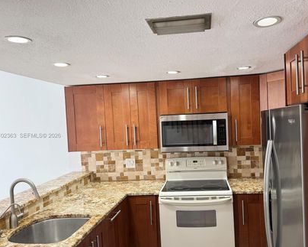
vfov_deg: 49.9
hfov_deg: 60.2
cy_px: 136
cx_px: 177
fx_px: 264
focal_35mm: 29
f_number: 1.78
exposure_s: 1/60
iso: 160
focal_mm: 6.76
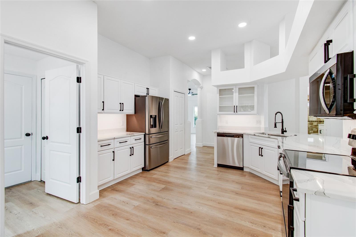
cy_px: 118
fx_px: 148
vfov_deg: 77.3
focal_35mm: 15
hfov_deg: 100.4
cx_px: 178
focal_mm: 10
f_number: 7.1
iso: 100
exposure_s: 1/10
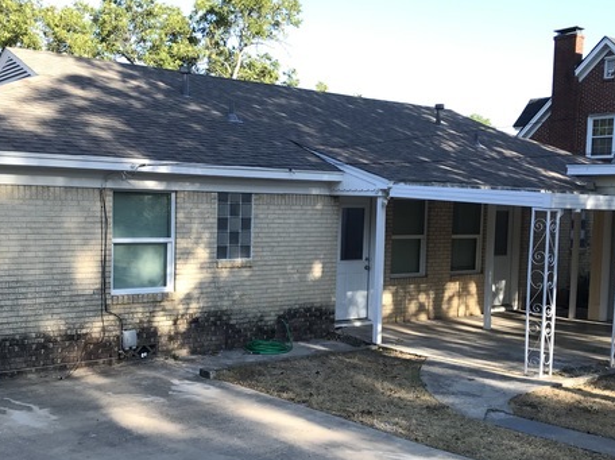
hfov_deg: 45.7
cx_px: 262
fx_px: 728
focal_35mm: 41
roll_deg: -1.1
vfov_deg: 35.0
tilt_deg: -2.6
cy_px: 262
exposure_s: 1/476
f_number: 1.8
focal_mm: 3.99
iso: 20
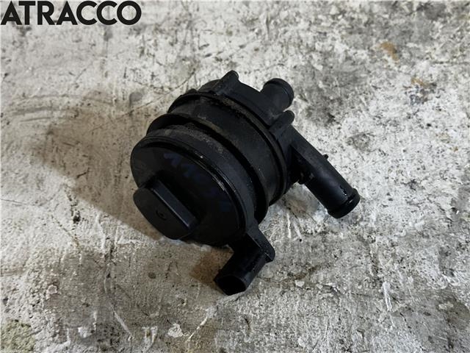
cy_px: 176
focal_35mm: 48
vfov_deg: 30.3
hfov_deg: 39.7
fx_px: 652
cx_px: 235
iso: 100
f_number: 1.78
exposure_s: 1/100
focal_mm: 6.86
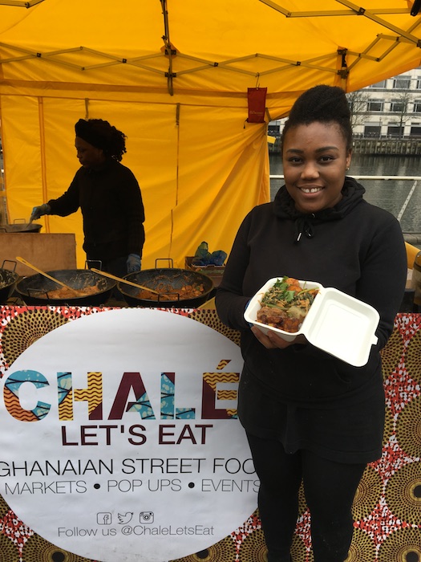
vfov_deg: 61.7
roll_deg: -1.6
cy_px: 281
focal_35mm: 29
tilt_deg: -17.4
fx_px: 470
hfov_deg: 48.2
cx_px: 210
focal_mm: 4.15
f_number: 2.2
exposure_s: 1/569
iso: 25
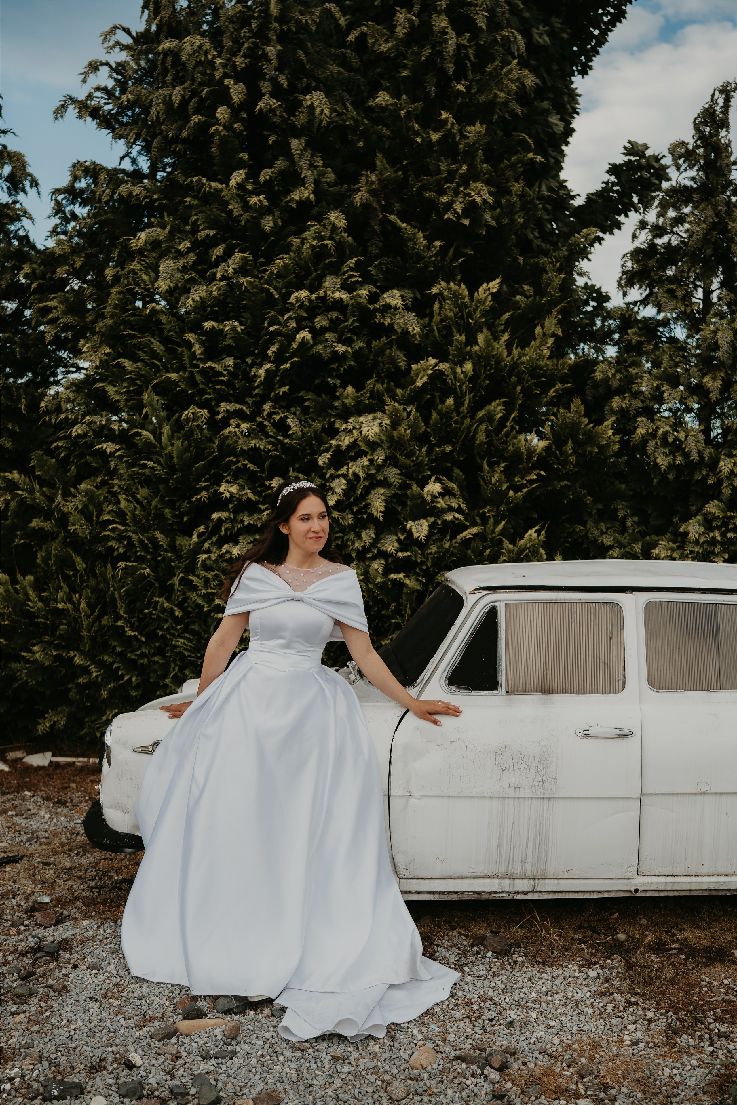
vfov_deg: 54.4
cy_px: 552
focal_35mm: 35
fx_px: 1075
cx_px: 368
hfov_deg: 37.9
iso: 200
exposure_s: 1/1000
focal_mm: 35
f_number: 2.8
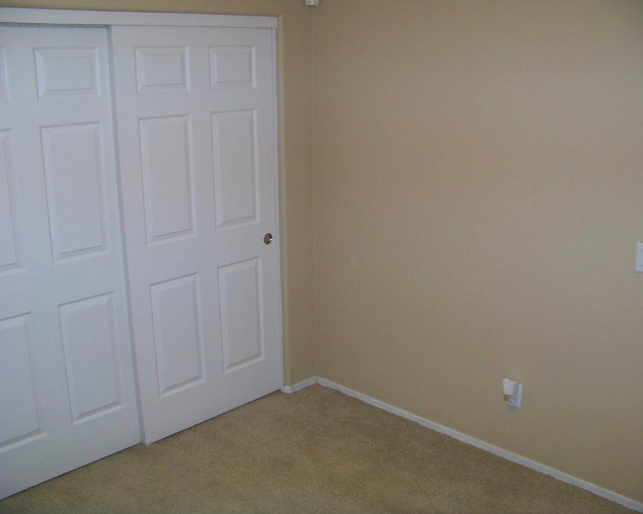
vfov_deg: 39.2
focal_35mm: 38
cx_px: 323
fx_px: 723
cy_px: 254
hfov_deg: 47.9
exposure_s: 1/30
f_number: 2.8
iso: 200
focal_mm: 5.85
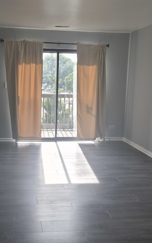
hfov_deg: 29.0
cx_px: 49
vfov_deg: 45.3
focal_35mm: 44
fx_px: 292
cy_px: 124
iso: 80
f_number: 1.8
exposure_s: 1/666
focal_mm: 5.4
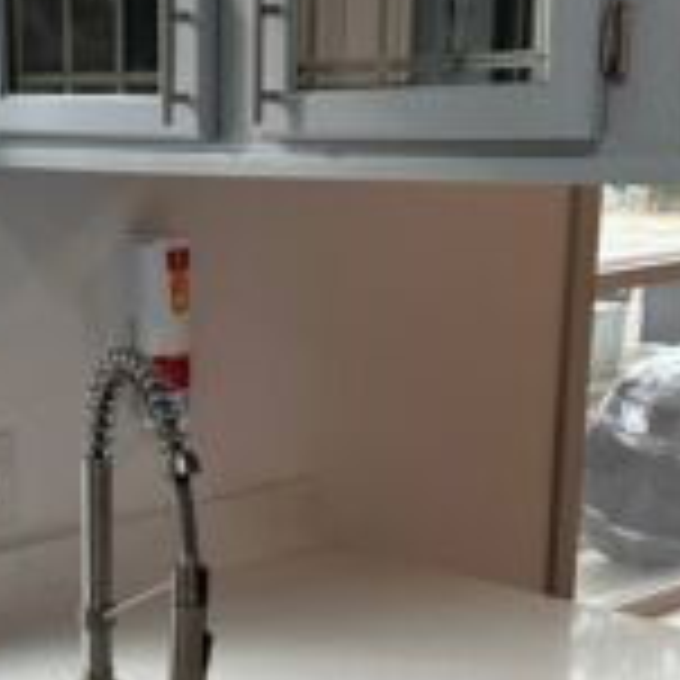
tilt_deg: -16.3
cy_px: 624
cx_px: 117
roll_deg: -0.1
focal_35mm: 75
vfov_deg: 22.4
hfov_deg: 22.7
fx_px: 1667
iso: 64
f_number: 1.78
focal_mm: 6.86
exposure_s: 1/127
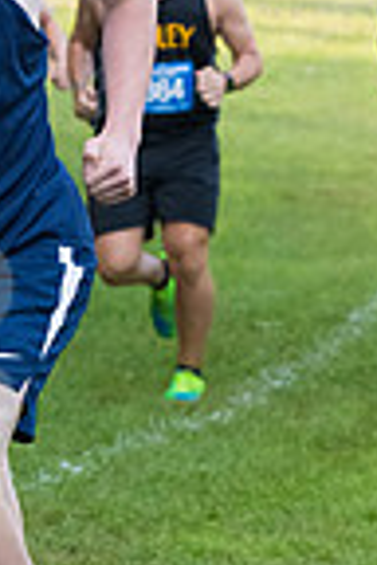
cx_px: -81
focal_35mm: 443
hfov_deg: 3.1
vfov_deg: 4.7
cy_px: 326
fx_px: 6958
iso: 3200
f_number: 5
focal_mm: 95
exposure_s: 1/1600
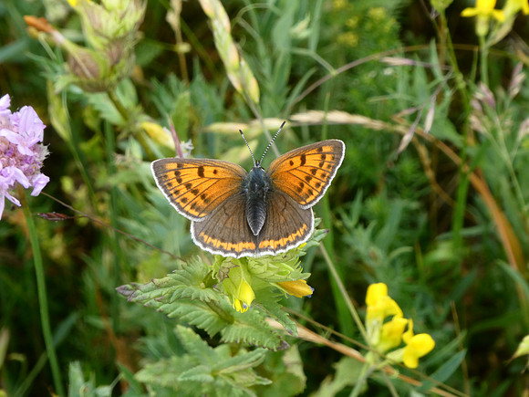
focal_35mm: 160
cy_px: 198
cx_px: 264
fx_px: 2445
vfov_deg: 9.3
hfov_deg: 12.3
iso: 200
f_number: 8
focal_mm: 28.7
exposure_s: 1/80
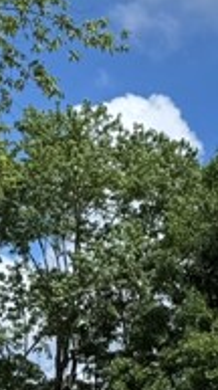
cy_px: 630
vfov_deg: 14.2
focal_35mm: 139
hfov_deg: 8.4
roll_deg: +0.1
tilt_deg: +1.3
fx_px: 1434
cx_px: 400
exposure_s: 1/4950
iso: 80
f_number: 1.78
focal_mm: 6.76
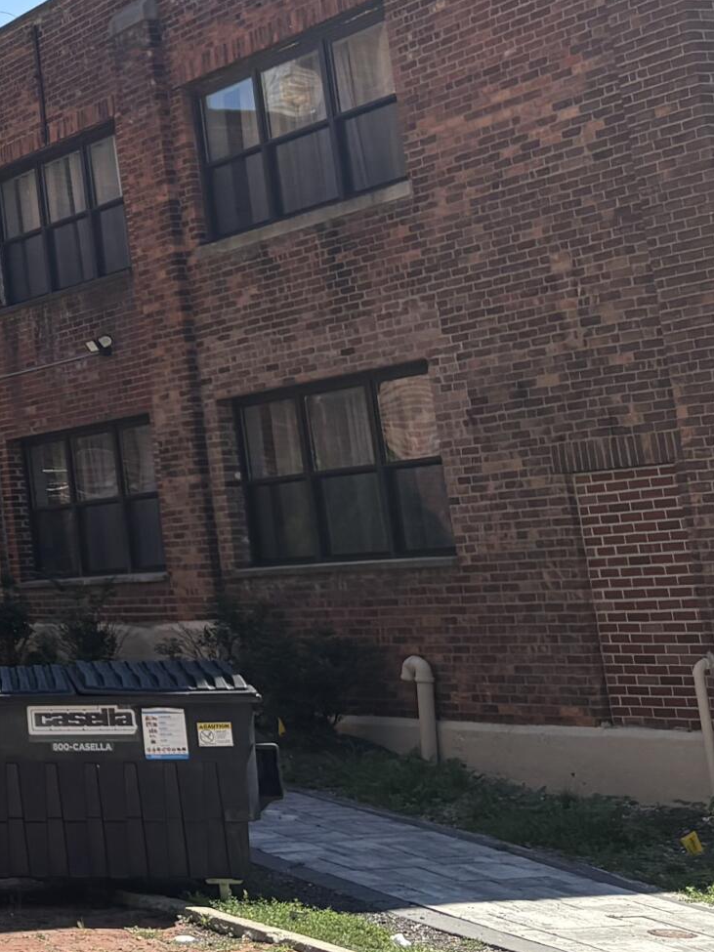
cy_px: 96
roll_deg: +3.4
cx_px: -662
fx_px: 2201
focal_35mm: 80
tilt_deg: +13.5
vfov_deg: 23.8
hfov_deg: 15.3
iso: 50
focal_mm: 5.96
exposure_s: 1/2639
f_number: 1.6
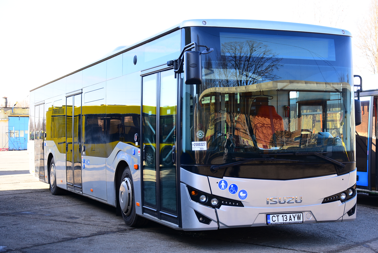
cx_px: 189
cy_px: 126
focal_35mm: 57
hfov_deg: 35.0
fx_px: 599
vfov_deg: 23.8
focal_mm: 38
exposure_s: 1/250
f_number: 4.5
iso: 250
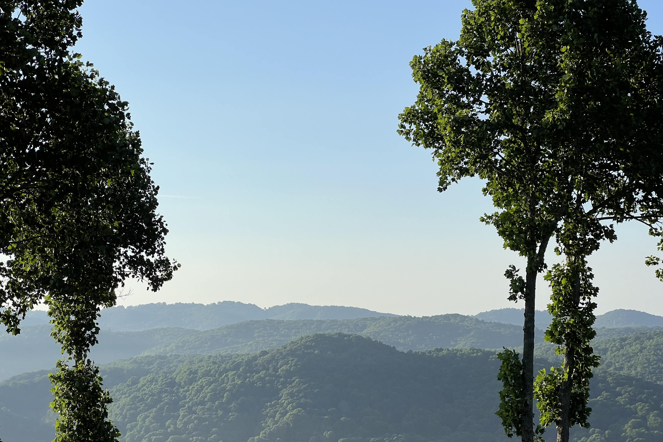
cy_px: 228
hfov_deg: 25.1
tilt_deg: +4.1
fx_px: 1492
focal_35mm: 81
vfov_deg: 16.9
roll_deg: +0.0
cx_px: 330
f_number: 2.8
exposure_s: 1/943
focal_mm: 9
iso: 32
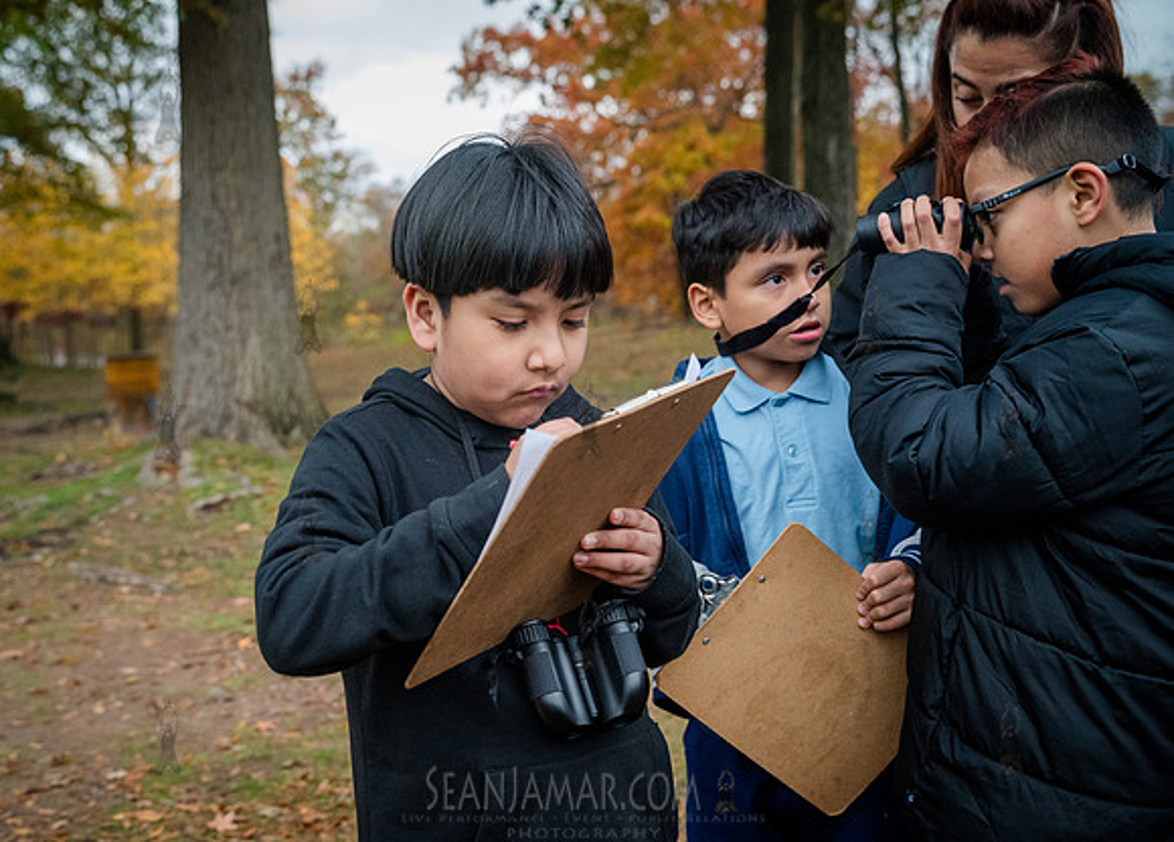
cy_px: 398
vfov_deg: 35.8
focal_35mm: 39
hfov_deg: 48.4
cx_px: 507
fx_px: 1302
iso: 4000
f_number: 4
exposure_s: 1/640
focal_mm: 35
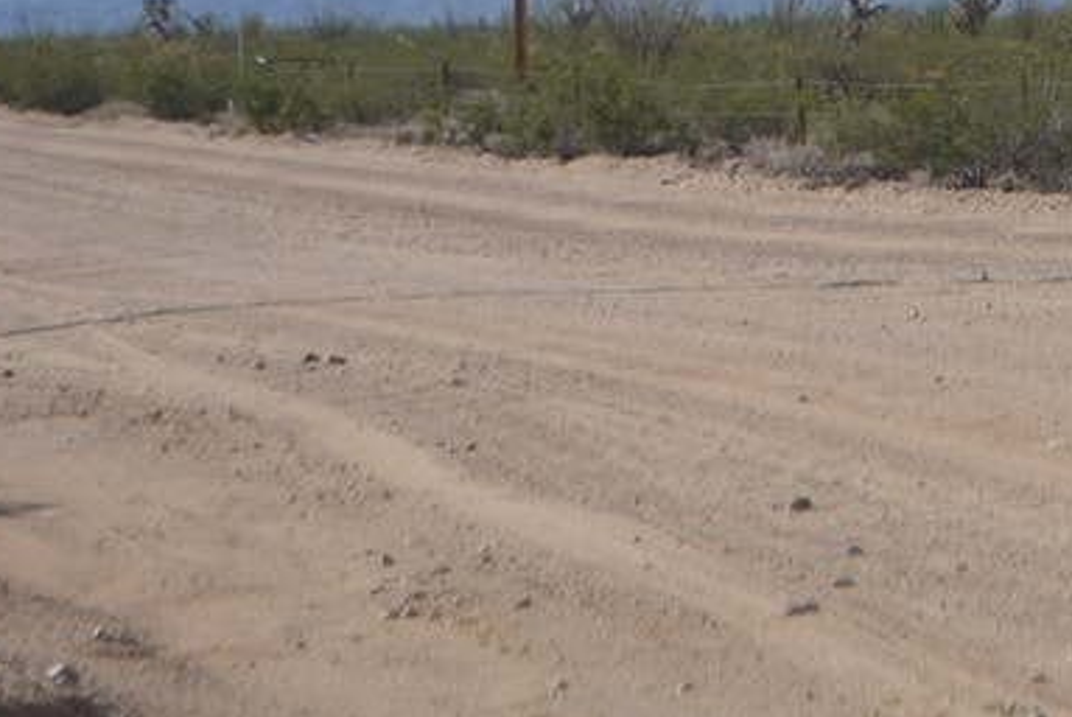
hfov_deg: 8.7
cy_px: -95
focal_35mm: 233
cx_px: 1436
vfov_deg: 5.9
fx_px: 6956
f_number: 7.1
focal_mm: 55
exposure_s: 1/2000
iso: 400
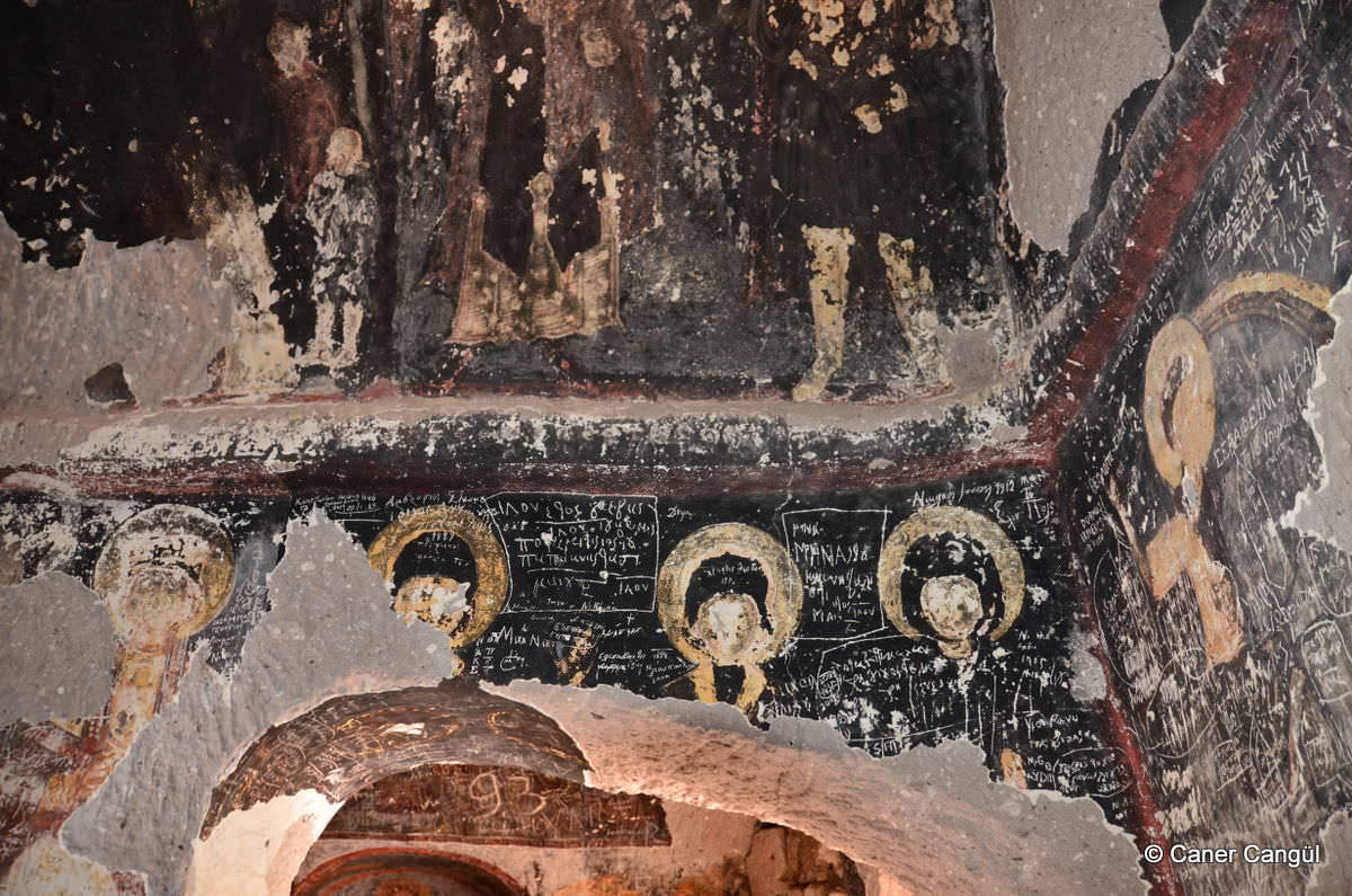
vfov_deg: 50.2
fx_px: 956
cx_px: 676
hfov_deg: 70.5
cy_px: 448
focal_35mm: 26
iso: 800
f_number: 2.8
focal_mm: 17
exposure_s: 1/8
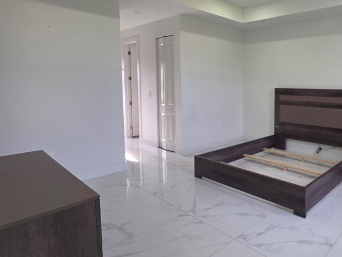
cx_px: 287
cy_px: 97
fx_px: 217
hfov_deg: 67.0
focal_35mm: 22
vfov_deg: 60.3
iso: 160
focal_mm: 2.2
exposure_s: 1/120
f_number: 1.9
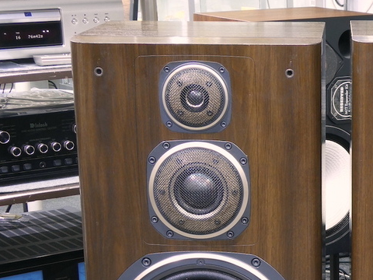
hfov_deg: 19.3
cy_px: 264
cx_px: 333
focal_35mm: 100
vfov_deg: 14.6
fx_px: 1078
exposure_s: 1.3
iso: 100
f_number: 4.5
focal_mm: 9
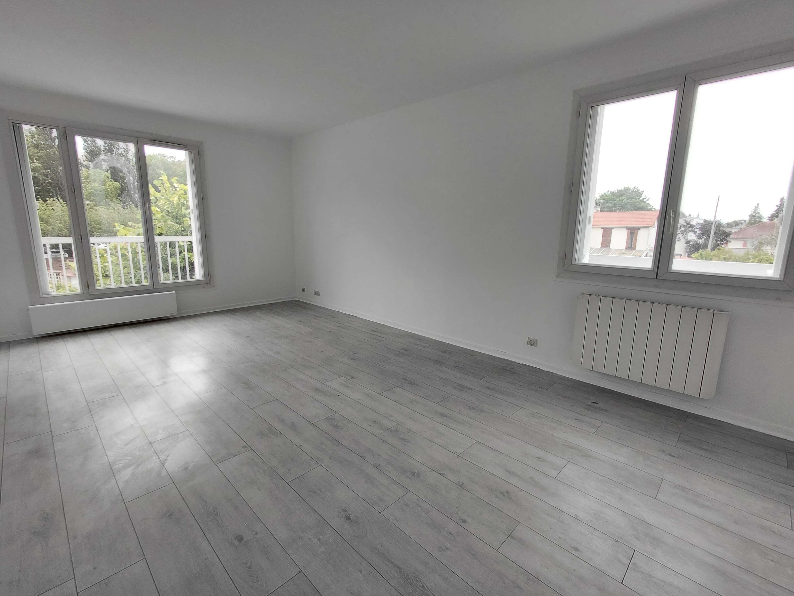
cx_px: 397
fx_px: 367
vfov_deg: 78.1
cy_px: 298
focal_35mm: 16
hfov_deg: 94.5
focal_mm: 1.64
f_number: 2.2
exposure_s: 1/139
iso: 40
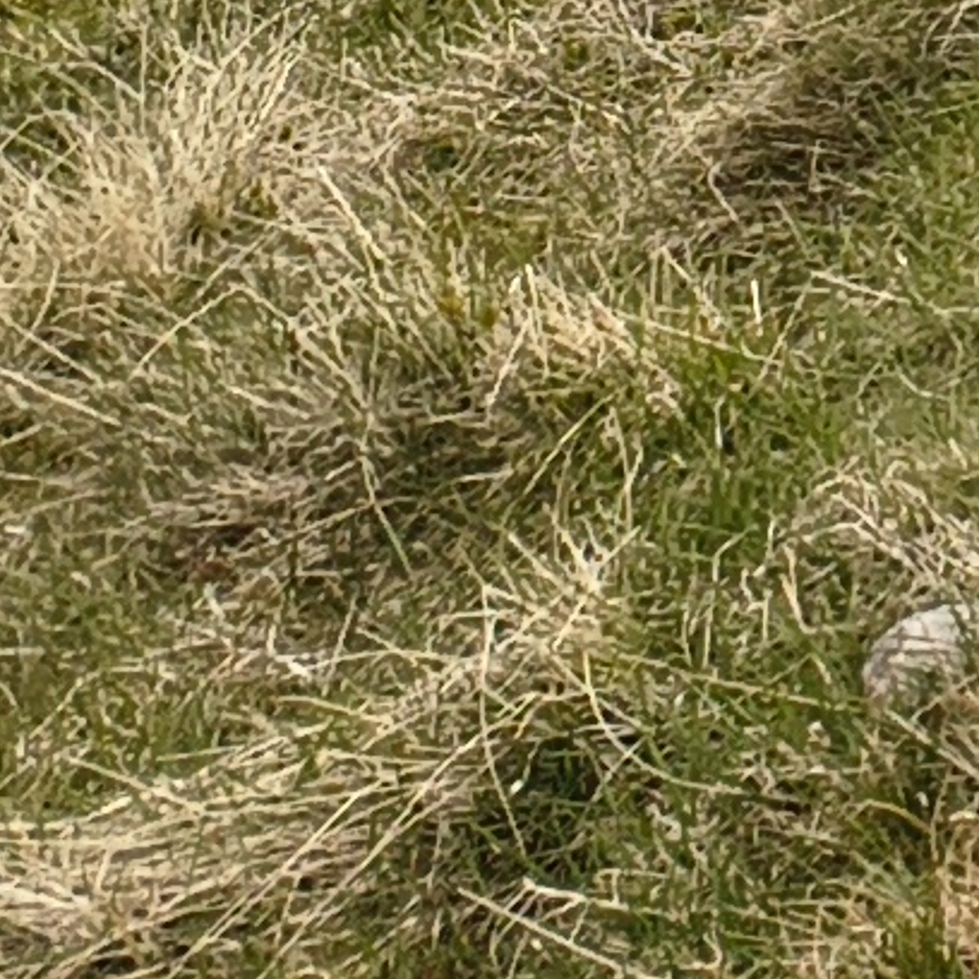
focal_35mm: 213
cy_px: -2539
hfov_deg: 6.4
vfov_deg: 6.9
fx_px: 6815
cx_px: 4118
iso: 101
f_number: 1.8
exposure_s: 1/2380
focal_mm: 5.56
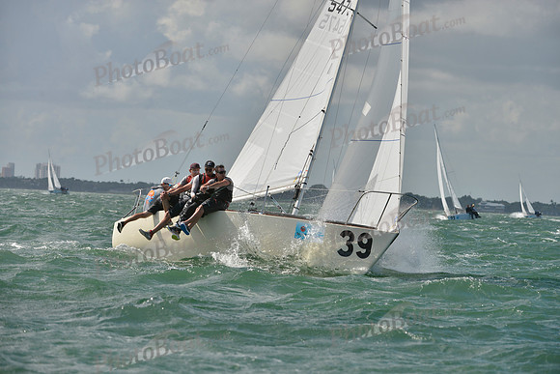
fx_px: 3267
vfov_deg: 6.5
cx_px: 280
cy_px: 187
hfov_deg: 9.8
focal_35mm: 210
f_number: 8
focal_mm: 210
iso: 280
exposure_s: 1/1600
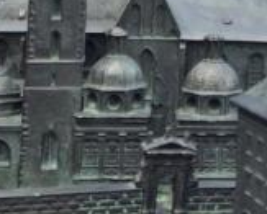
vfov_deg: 13.5
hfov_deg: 16.9
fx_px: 871
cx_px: 295
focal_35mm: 110
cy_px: -67
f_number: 1.8
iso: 25
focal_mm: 5.4
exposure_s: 1/1368
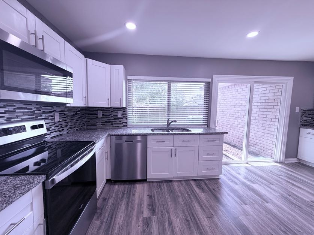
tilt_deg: -4.9
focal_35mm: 14
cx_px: 157
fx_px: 127
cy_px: 118
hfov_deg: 102.1
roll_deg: +0.2
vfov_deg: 85.7
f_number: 2.2
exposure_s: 1/120
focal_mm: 2.22
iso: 100
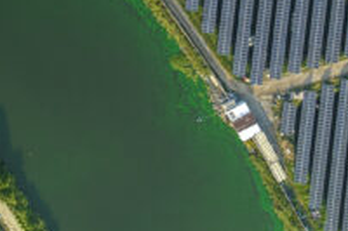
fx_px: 1236
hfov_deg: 14.6
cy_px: -260
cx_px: -224
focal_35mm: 128
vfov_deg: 9.8
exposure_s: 1/400
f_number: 2.8
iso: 100
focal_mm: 12.29
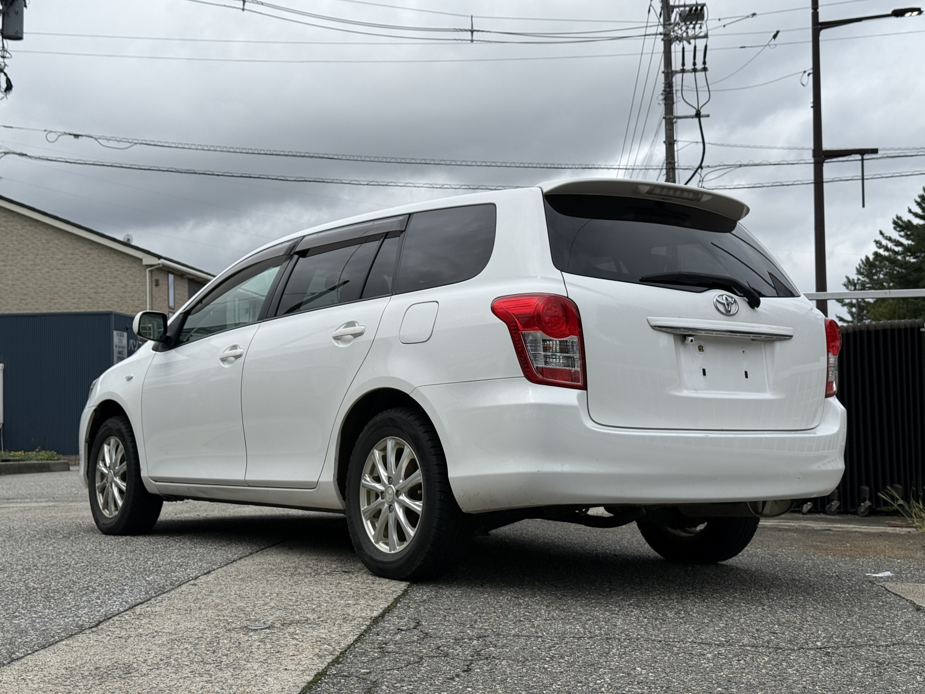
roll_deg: +1.4
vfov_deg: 30.3
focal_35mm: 48
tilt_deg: +3.2
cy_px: 347
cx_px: 462
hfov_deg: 39.7
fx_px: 1283
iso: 64
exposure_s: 1/7143
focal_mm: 6.76
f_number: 1.78
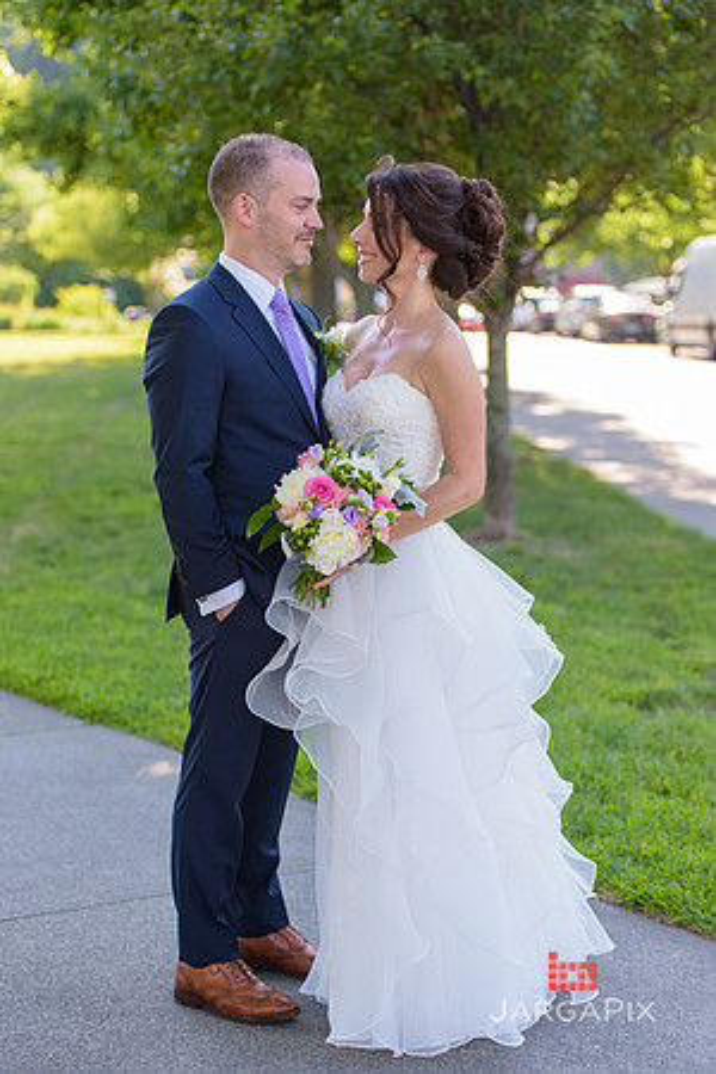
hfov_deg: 19.5
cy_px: 537
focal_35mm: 70
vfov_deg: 28.8
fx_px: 2088
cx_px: 358
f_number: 3.2
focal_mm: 70
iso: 200
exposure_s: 1/320
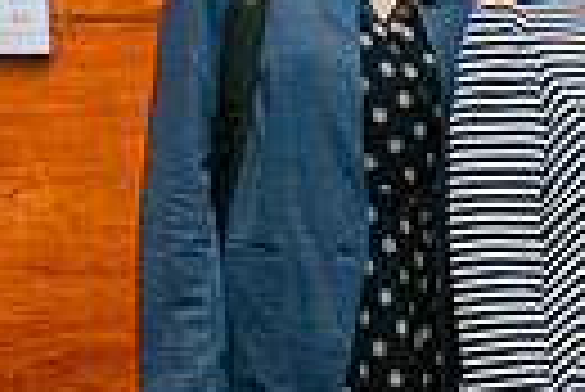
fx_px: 1741
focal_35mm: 107
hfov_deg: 15.8
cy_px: 412
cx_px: 1102
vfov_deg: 12.6
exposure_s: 1/125
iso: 800
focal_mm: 16
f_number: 2.8
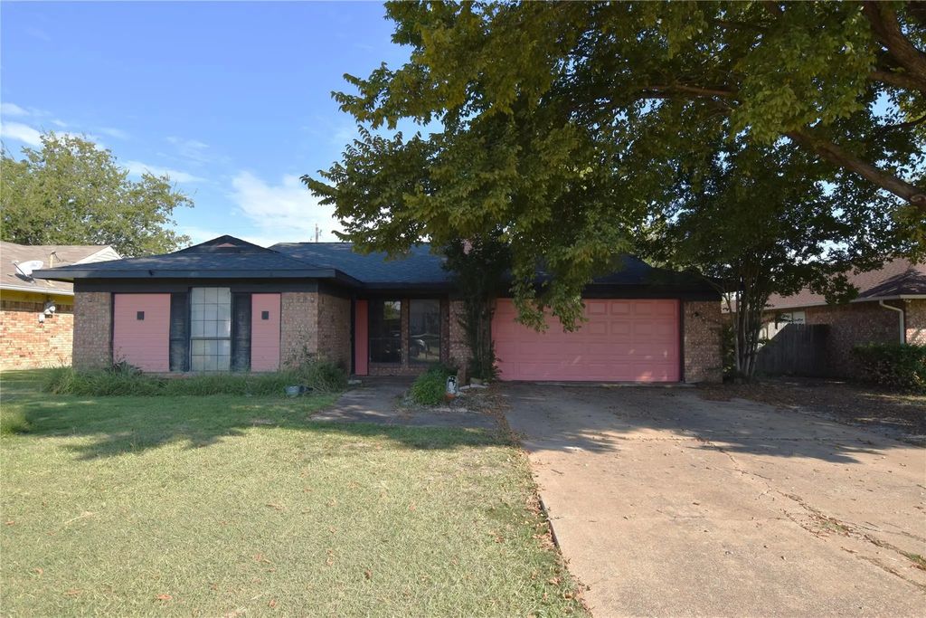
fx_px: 540
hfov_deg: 81.2
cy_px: 309
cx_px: 463
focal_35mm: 21
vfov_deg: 59.5
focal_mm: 14
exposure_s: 1/320
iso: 200
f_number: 8
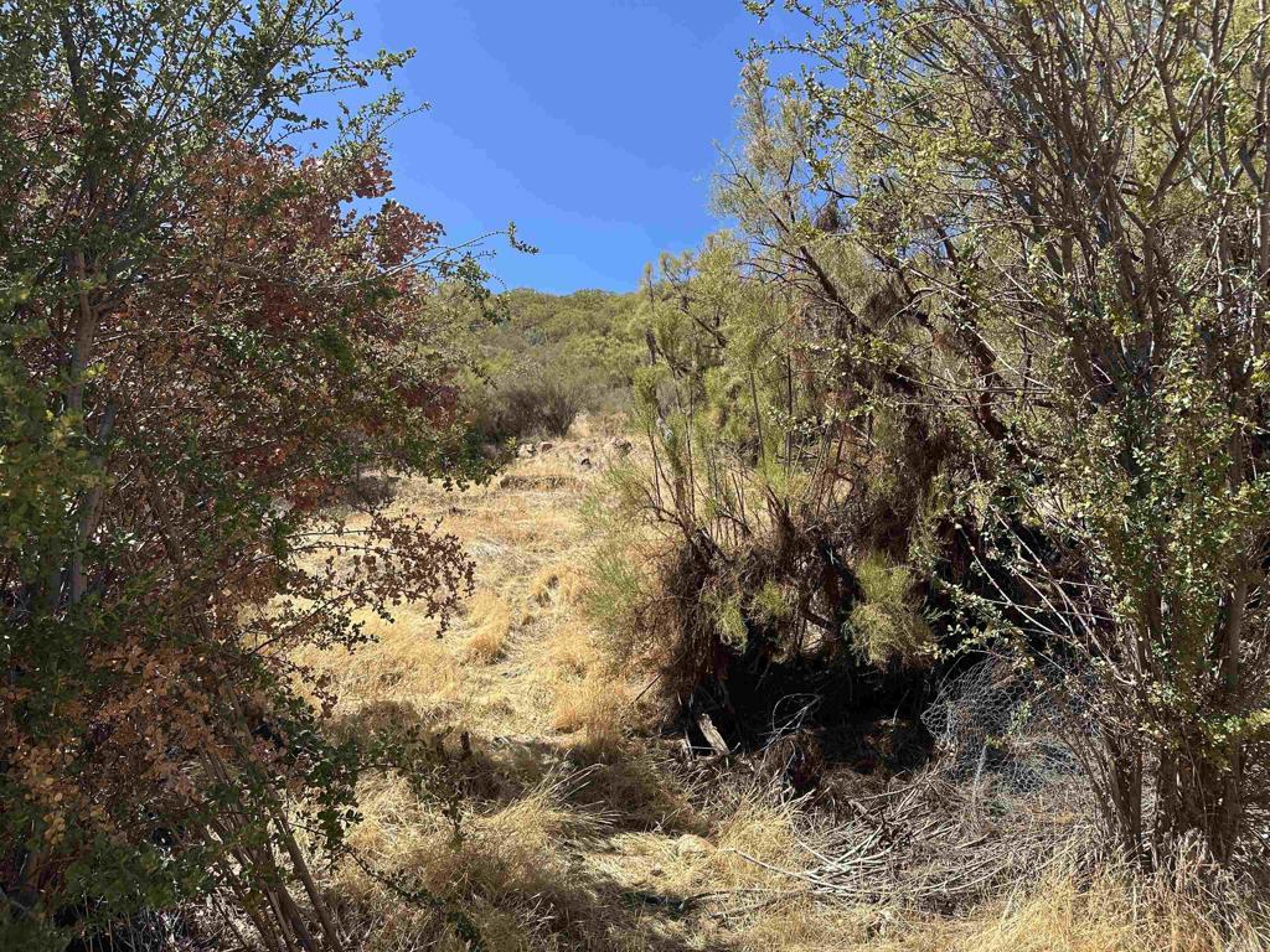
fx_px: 881
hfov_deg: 71.6
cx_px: 635
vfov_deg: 56.8
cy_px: 476
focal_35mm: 24
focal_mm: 6.86
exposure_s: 1/1988
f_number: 1.78
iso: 80
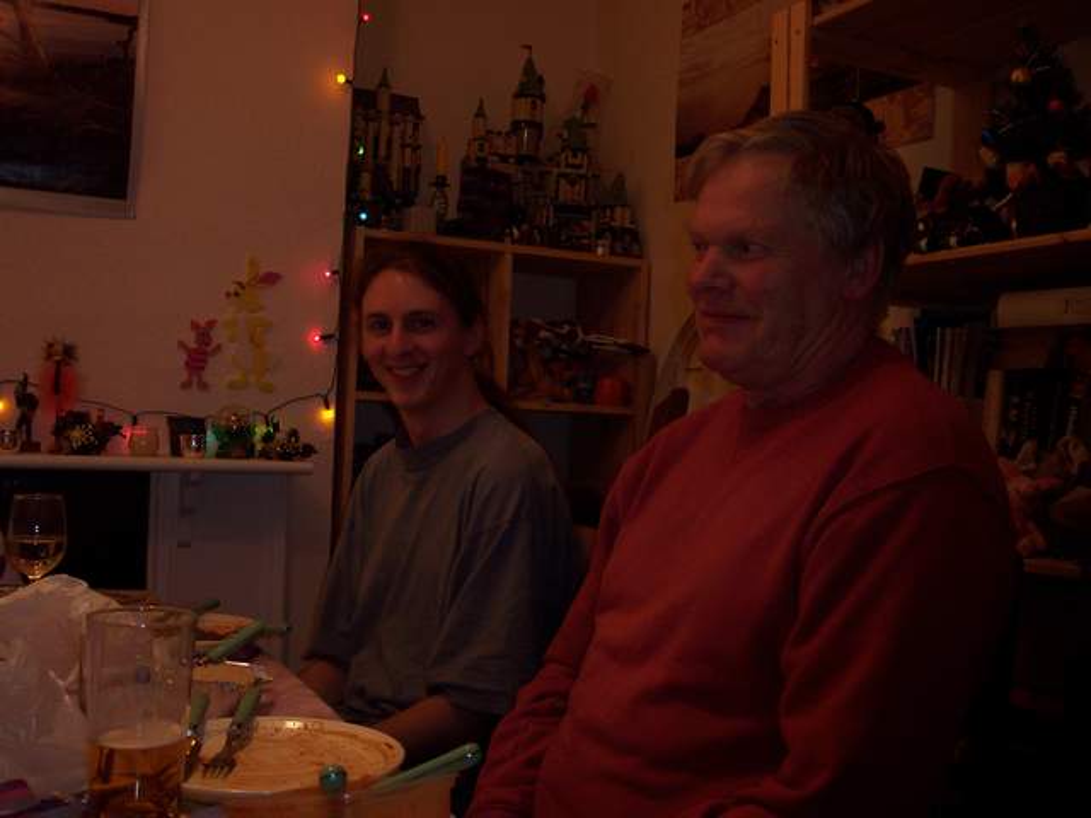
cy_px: 409
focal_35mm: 38
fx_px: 1198
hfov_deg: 49.0
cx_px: 546
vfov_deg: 37.7
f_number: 2.8
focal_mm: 8
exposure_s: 1/30
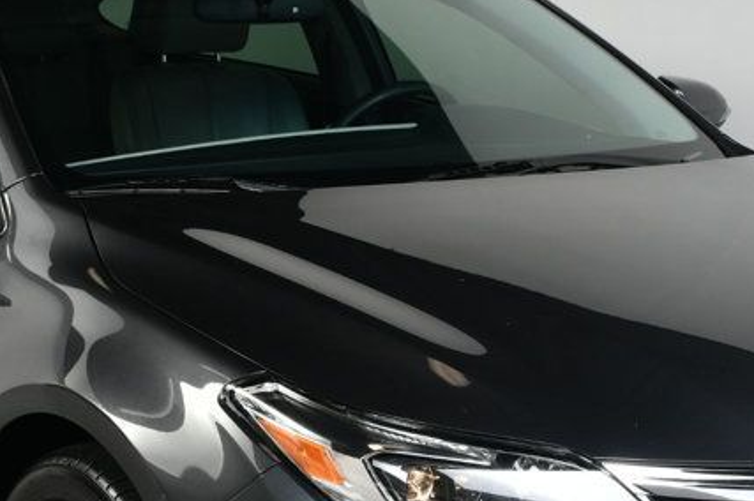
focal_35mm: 108
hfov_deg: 18.9
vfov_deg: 12.6
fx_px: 2260
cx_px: 351
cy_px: 397
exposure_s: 1/160
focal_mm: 30
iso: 100
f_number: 10
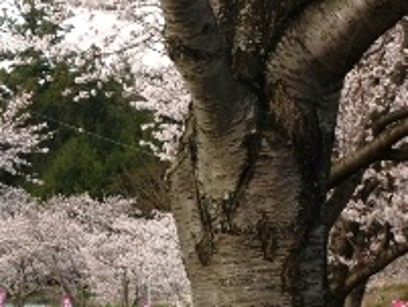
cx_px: 60
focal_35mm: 203
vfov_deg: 7.3
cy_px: 213
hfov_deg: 9.7
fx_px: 2394
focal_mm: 19.6
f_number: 5.8
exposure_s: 1/100
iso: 200
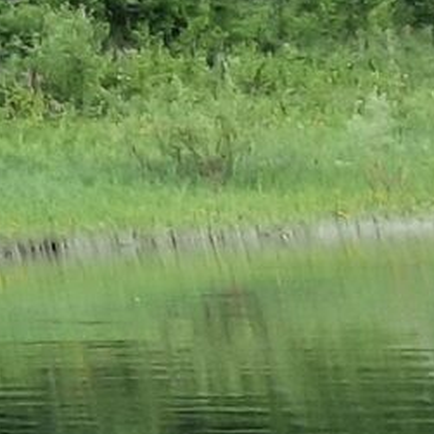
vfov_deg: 6.9
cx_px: -1356
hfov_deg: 6.3
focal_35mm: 225
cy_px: -923
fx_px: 3192
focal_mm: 4.6
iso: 32
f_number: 2
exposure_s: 1/201
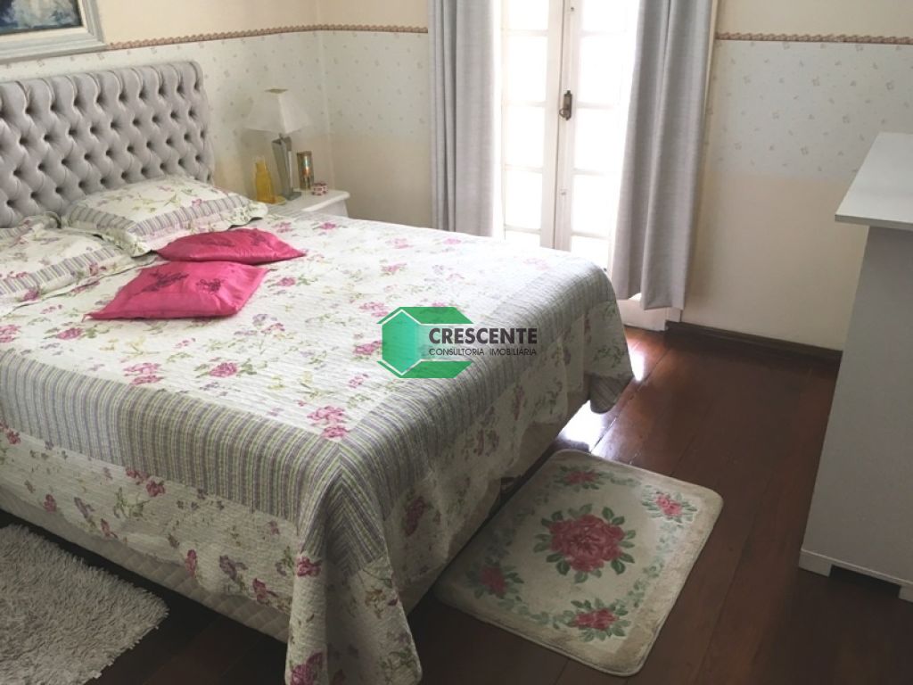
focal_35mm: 29
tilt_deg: -26.3
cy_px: 342
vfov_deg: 48.2
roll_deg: +1.1
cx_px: 456
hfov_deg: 61.7
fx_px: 765
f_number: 2.2
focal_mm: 4.15
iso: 32
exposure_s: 1/30
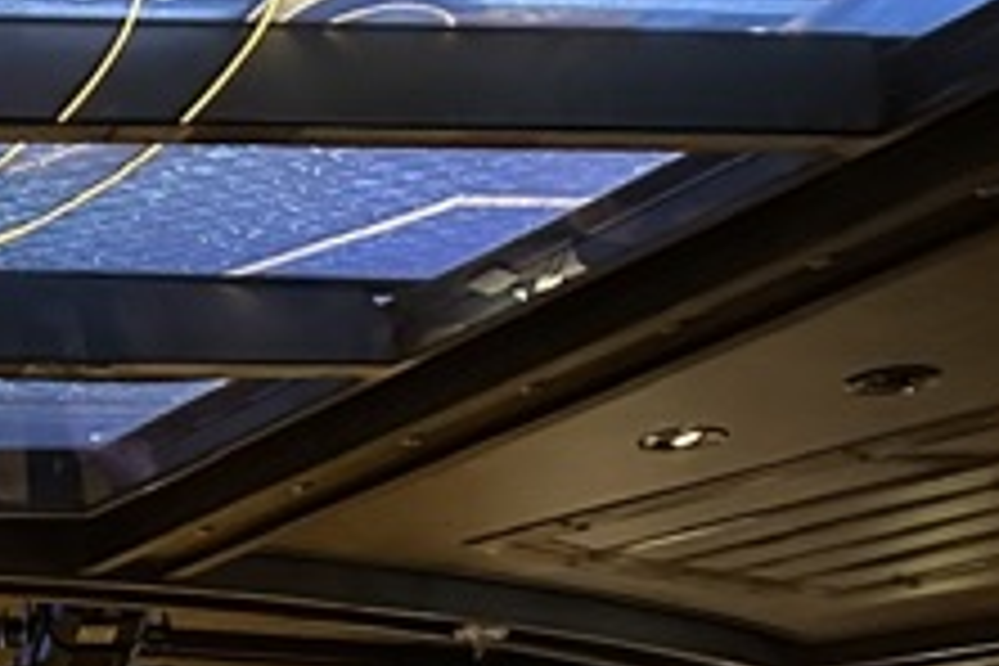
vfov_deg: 10.9
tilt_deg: -1.9
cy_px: 1314
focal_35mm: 115
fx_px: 3191
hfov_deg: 15.3
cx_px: -814
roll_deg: -2.7
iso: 1000
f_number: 1.78
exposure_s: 1/31
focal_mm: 6.86
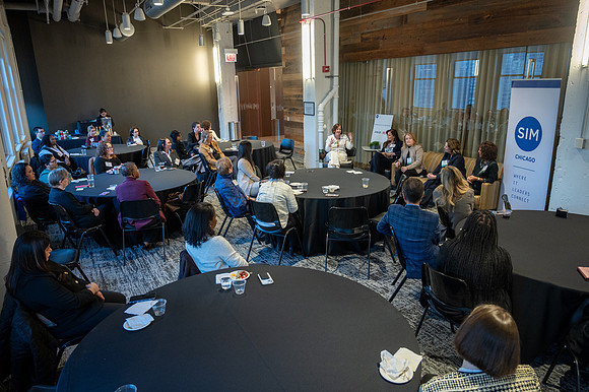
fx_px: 402
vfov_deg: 52.0
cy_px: 196
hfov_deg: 72.5
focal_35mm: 25
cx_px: 298
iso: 1600
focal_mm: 24
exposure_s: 1/50
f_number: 4
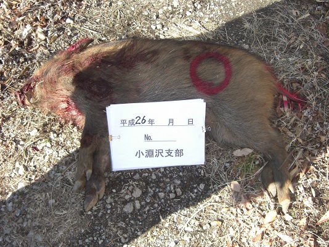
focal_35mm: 39
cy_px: 126
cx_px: 164
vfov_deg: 36.8
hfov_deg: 47.9
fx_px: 371
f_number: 2.8
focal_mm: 7.9
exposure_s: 1/320
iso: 80
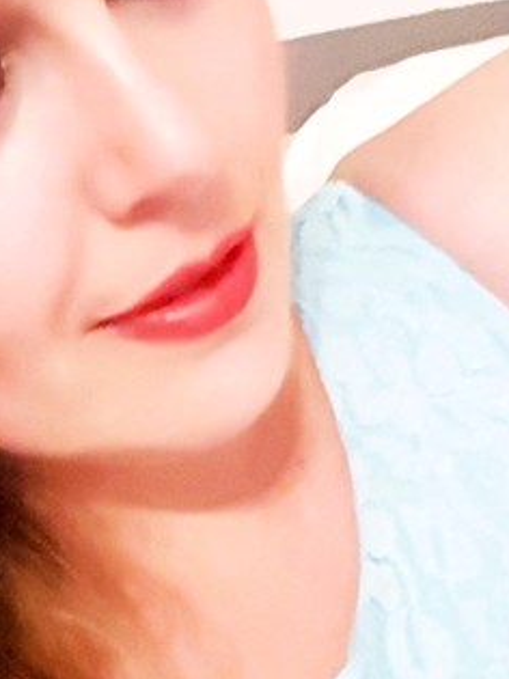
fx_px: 1177
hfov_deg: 24.3
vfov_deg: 32.1
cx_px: 169
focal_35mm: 60
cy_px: 407
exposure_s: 1/25
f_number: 1.7
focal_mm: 2.1
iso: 640
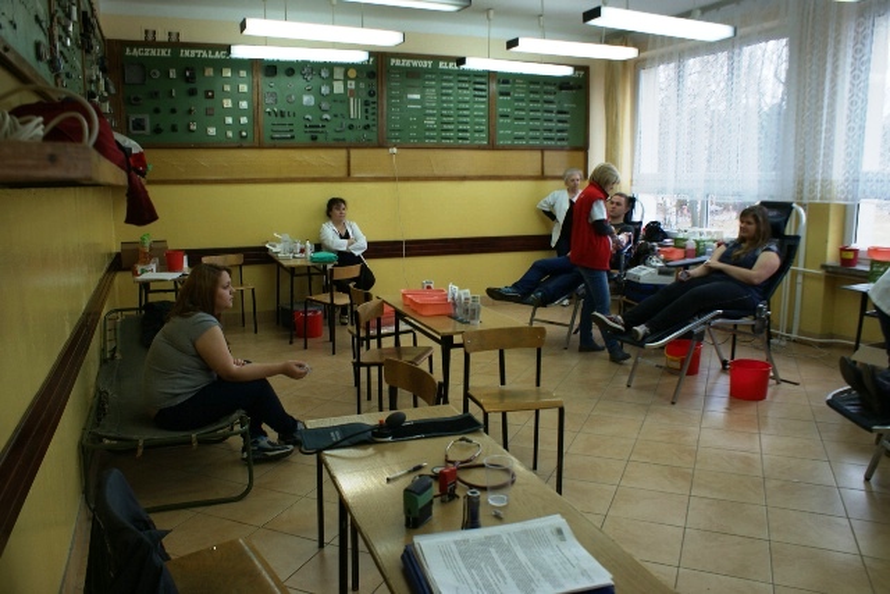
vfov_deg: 48.0
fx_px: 668
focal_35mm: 27
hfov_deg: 67.4
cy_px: 297
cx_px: 445
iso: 100
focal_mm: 18
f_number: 4.5
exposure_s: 1/40
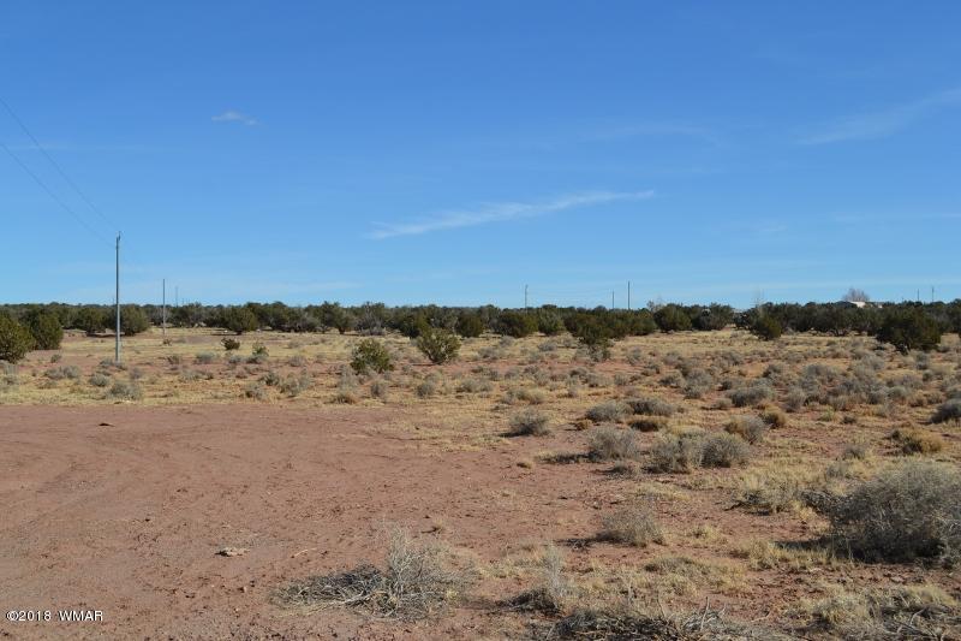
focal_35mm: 39
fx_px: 1041
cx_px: 480
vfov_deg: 34.2
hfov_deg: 49.6
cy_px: 320
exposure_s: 1/320
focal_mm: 26
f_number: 9
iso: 100
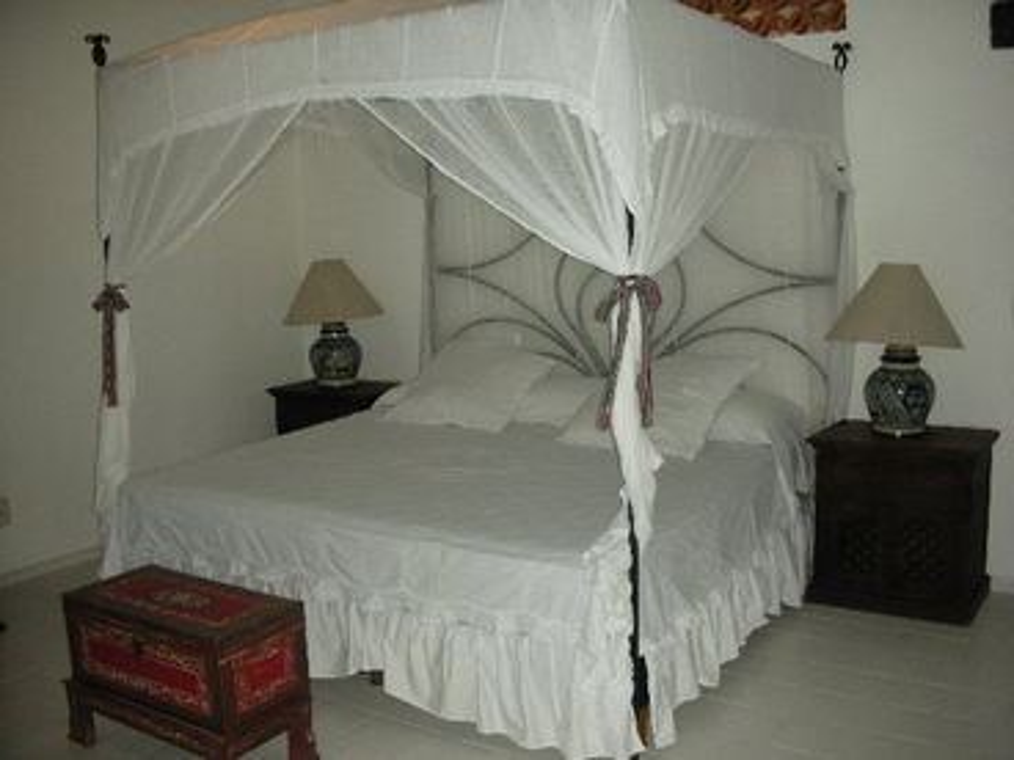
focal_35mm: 35
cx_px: 507
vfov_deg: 40.7
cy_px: 380
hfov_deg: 52.6
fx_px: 1025
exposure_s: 1/60.1
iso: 111
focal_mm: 5.8
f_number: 3
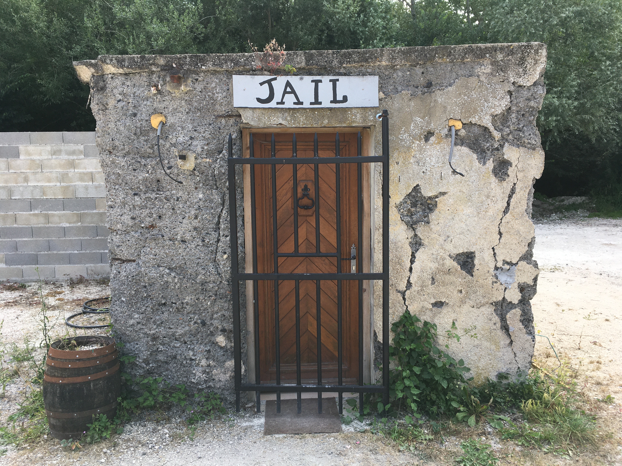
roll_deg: +0.3
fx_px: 521
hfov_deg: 61.7
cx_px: 311
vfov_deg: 48.2
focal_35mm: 29
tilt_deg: -7.2
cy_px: 233
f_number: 2.2
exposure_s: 1/351
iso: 25
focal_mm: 4.15
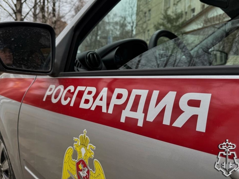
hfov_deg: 67.3
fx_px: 180
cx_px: 119
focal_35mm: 26
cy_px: 83
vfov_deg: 53.0
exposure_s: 1/943
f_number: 1.78
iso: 80
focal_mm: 6.76
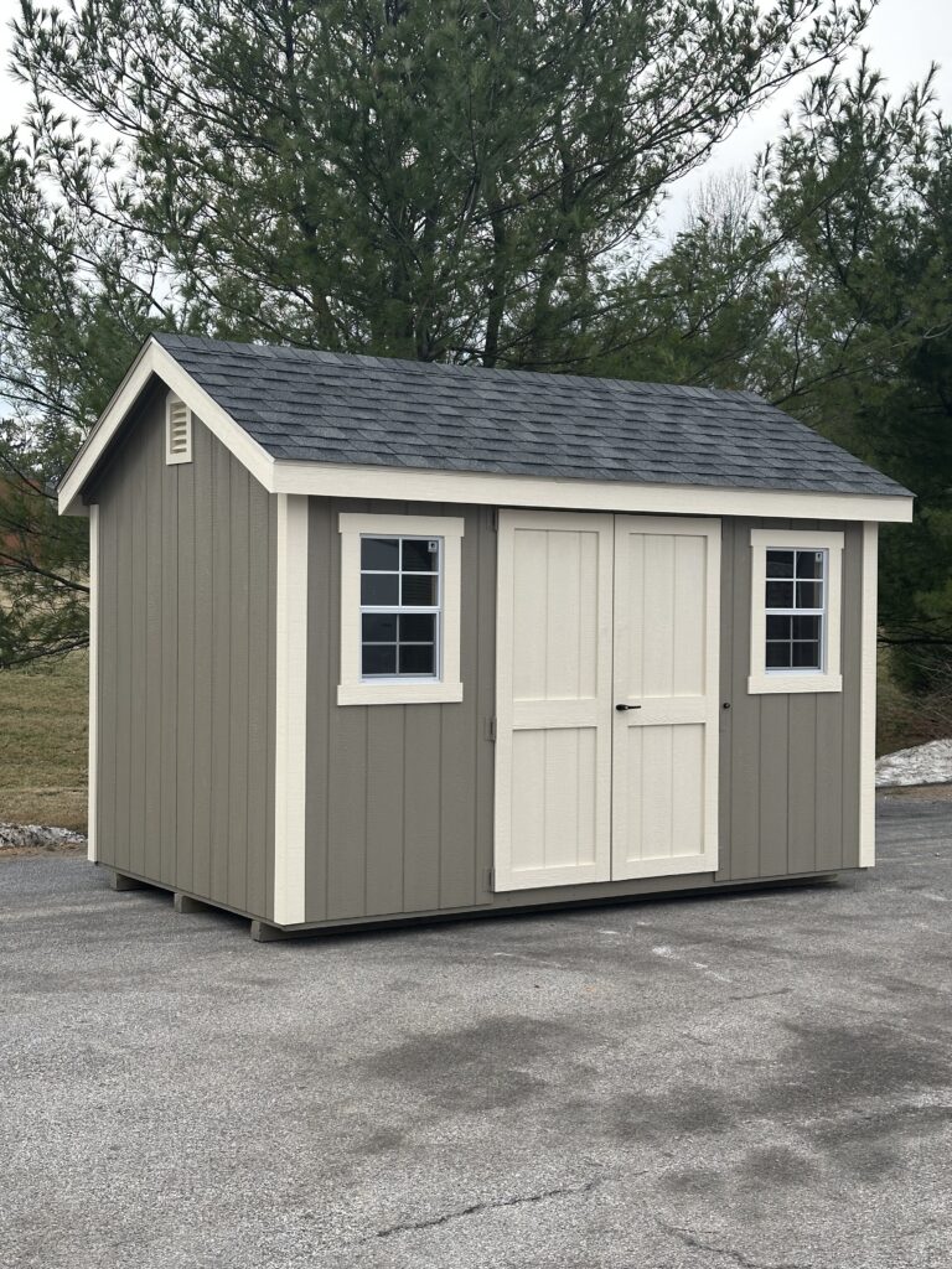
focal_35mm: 48
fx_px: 1760
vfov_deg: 39.7
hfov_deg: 30.3
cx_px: 476
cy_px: 634
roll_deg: +0.6
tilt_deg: -3.1
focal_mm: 6.86
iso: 64
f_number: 1.78
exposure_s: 1/1041
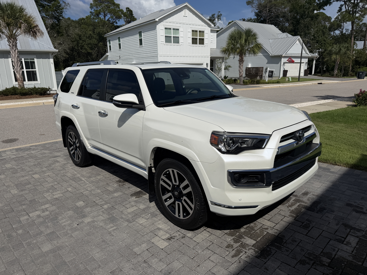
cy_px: 138
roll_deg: +1.1
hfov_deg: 71.6
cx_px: 184
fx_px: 254
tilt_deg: -15.7
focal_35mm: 24
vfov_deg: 56.8
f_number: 1.78
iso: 80
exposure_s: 1/17544
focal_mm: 6.76
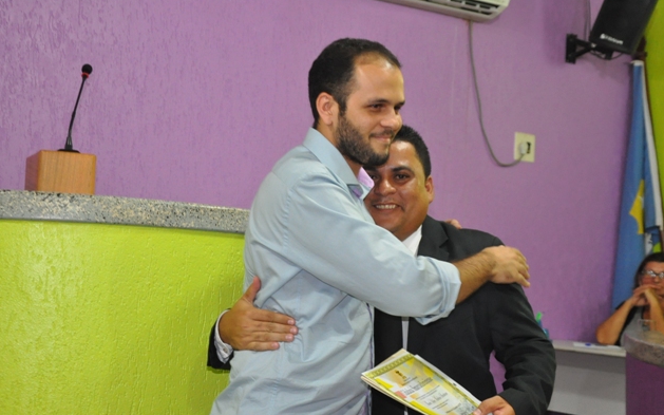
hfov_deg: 34.5
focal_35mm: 59
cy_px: 211
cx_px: 331
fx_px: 1068
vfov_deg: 22.0
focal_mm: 38
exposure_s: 1/60
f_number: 5
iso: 2000
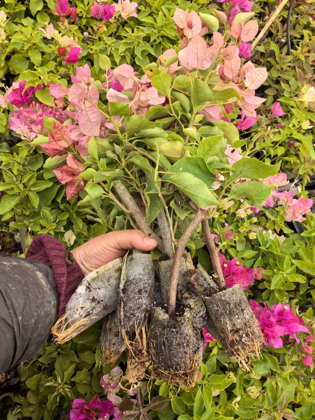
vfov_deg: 61.7
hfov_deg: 48.2
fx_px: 352
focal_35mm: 29
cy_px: 210
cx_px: 158
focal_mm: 5.75
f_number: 4
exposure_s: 1/100
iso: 64
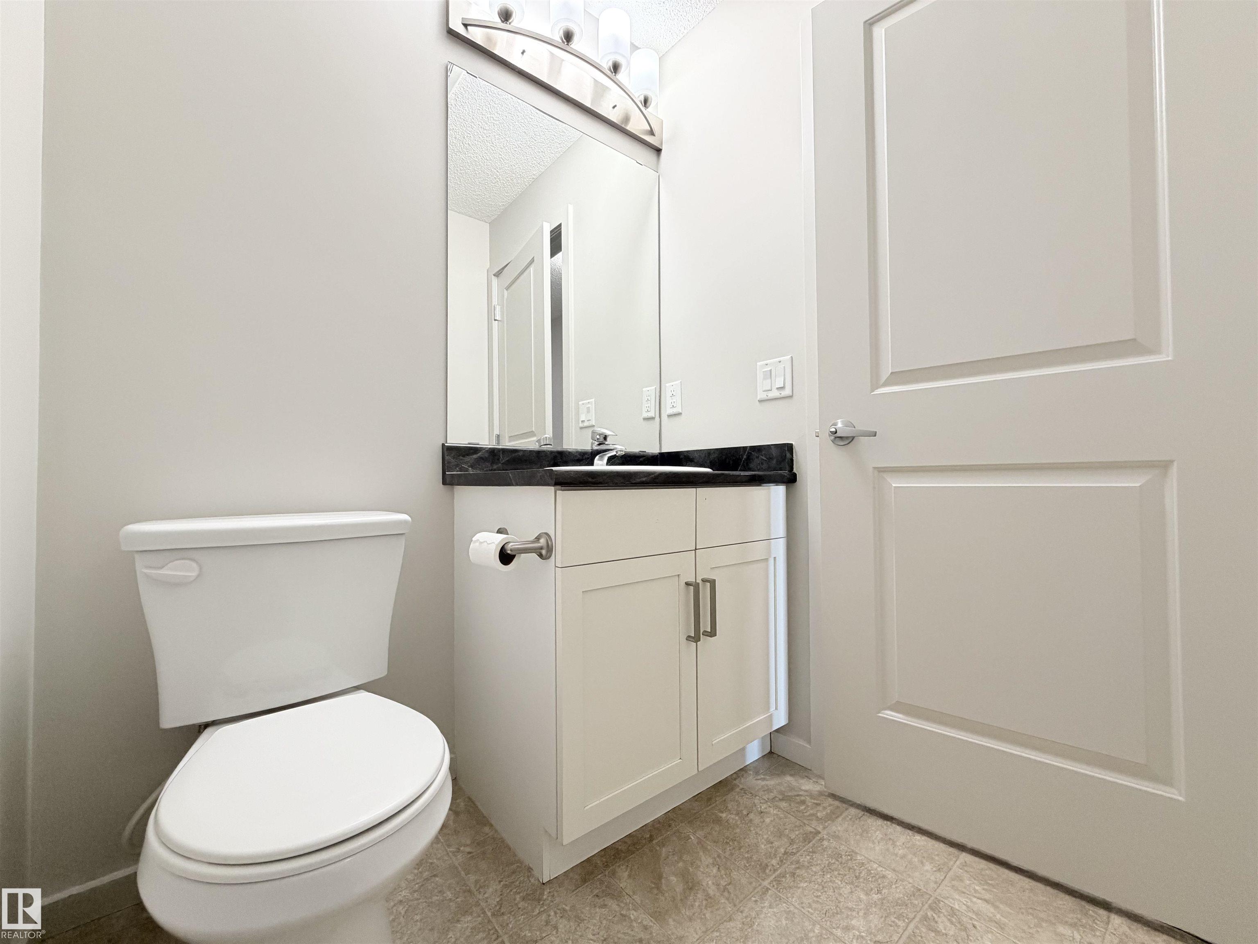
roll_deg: +0.6
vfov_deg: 85.7
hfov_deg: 102.1
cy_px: 472
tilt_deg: +0.8
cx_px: 629
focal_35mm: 14
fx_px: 509
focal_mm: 2.22
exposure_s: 1/120
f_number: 2.2
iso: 320
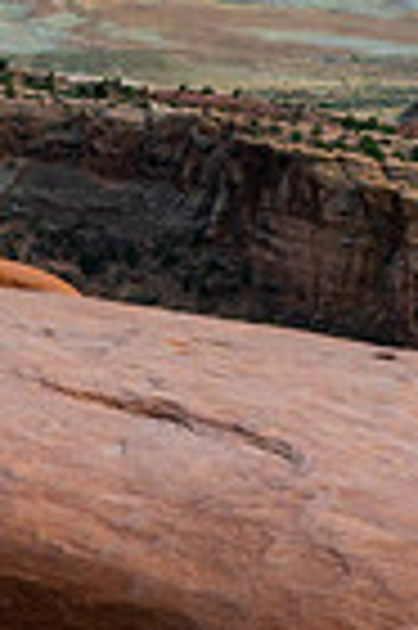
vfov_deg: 17.6
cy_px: 450
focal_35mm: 116
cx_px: -171
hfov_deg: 11.4
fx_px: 2025
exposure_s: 1/40
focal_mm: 24
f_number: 11
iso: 400
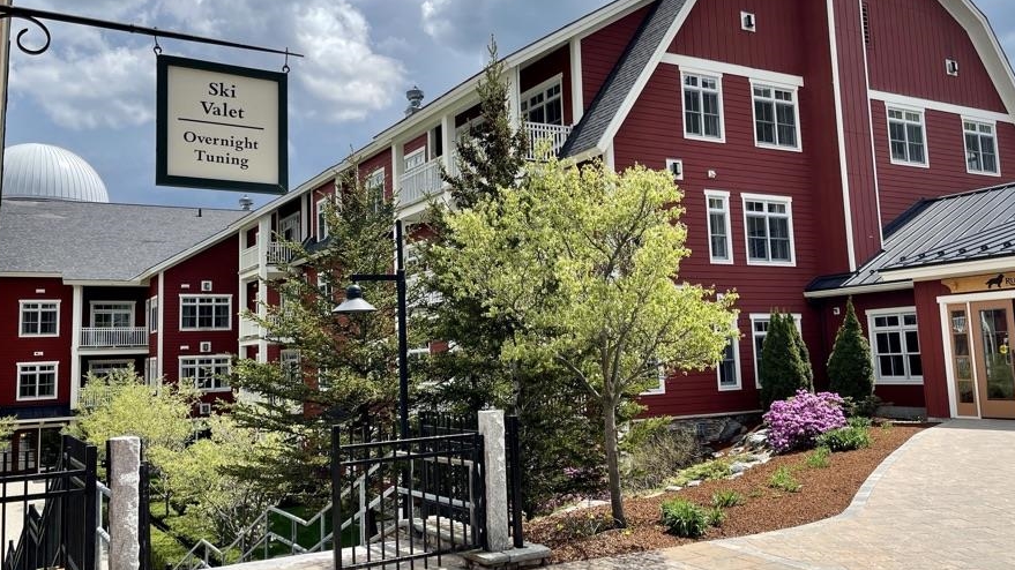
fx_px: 888
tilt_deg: +6.5
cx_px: 488
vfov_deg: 35.6
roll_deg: +2.1
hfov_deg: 59.5
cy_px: 248
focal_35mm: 33
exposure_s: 1/4348
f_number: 1.6
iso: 32
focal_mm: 5.1
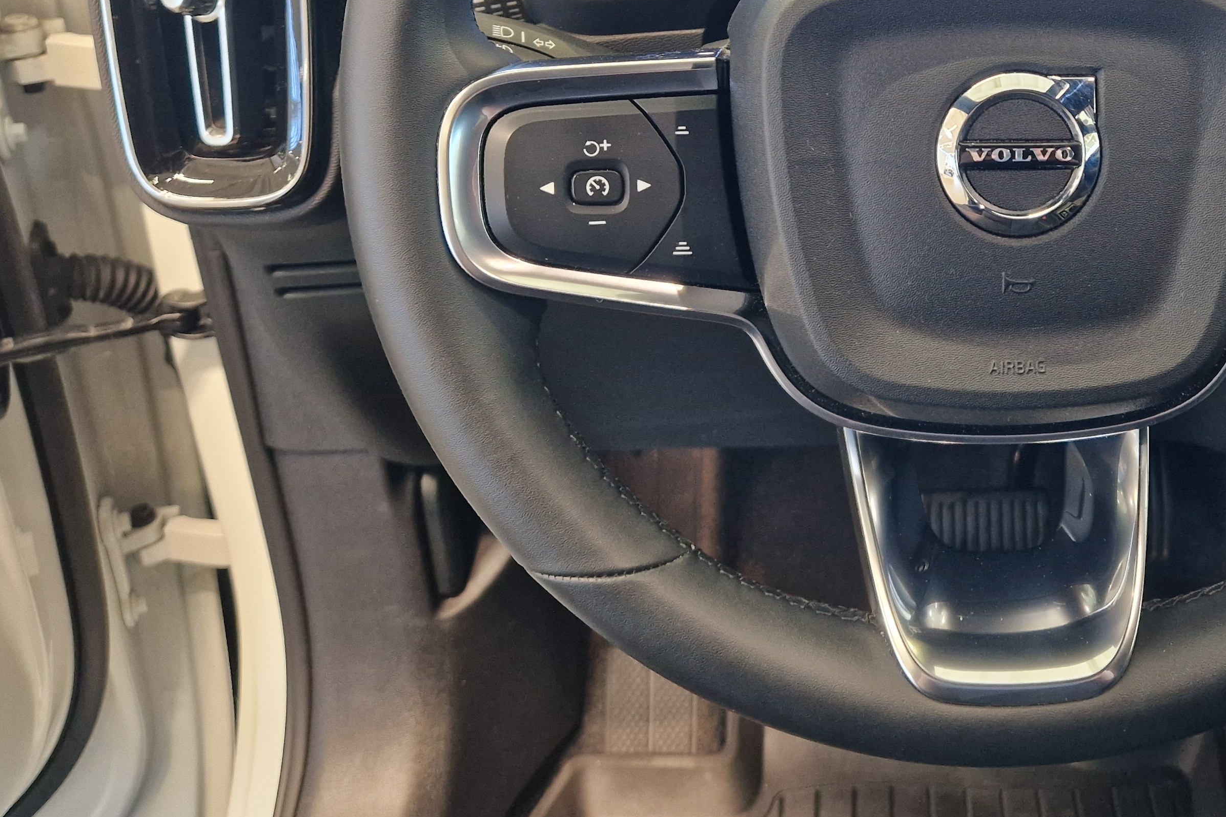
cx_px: 934
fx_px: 1362
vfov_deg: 32.4
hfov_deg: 46.5
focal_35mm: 40
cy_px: 154
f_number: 1.8
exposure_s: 1/100
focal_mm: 5.4
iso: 320
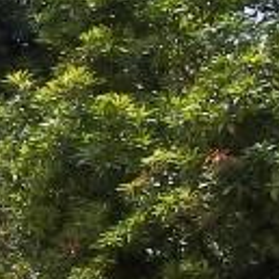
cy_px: 264
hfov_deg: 6.8
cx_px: -647
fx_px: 2052
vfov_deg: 7.8
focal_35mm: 225
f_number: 5.5
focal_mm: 5.7
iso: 80
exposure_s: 1/400
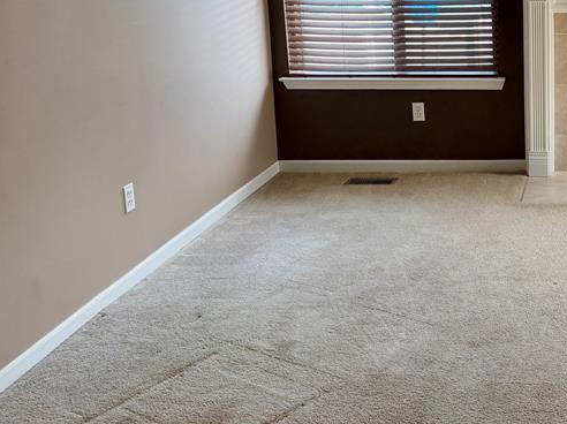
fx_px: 818
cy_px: 82
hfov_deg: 34.6
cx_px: 570
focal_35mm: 50
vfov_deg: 28.4
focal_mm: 6.76
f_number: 1.78
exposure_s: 1/190
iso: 100
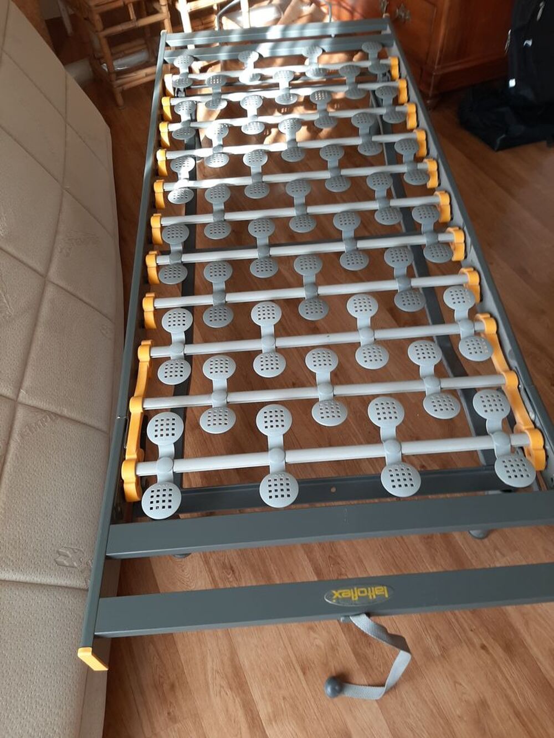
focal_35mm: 26
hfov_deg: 53.1
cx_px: 277
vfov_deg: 67.3
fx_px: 555
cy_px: 369
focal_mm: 3.93
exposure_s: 1/50
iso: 50
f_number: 1.7
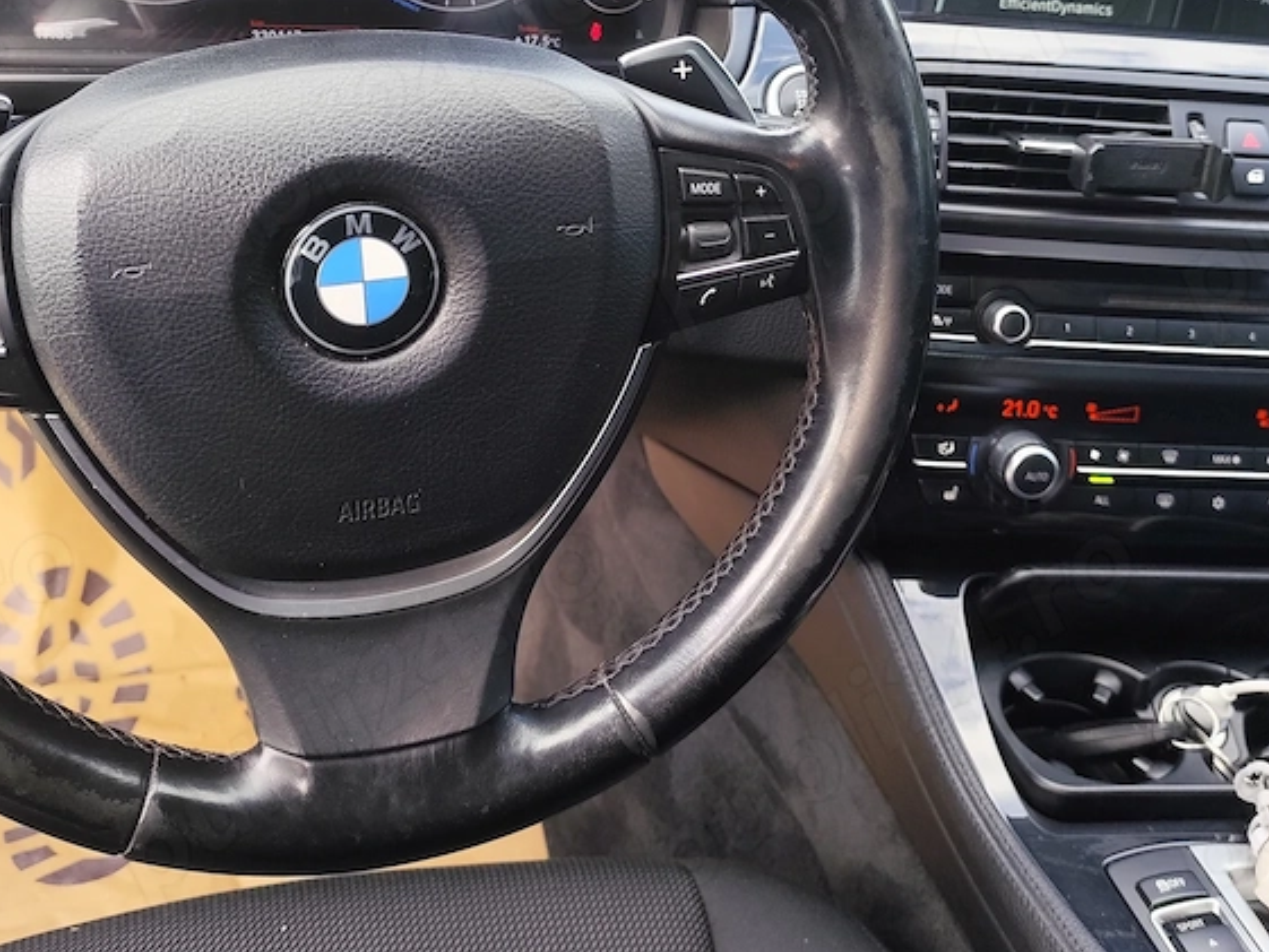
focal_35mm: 41
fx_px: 1503
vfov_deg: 34.0
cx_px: 624
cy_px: 176
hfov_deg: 45.8
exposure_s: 1/100
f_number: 1.65
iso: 64
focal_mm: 6.14
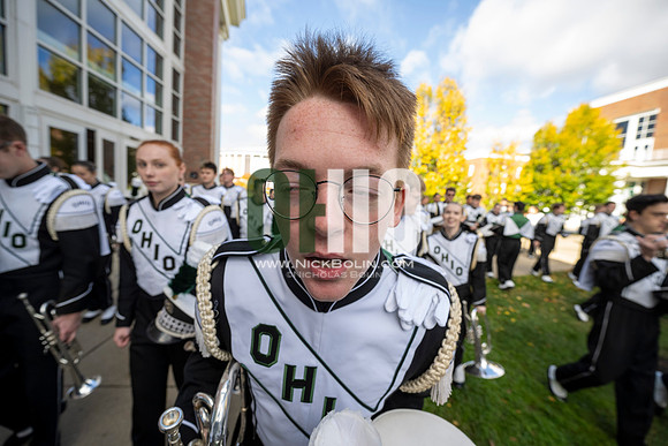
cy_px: 223
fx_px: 260
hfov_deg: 104.2
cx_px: 334
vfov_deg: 81.2
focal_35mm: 14
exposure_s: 1/500
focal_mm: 14
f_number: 4.5
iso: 320
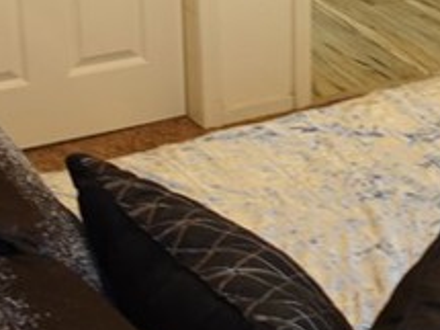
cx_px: 505
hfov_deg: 17.2
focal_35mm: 110
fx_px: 1397
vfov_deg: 13.3
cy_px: 7
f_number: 2
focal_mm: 9.4
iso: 125
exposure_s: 1/30
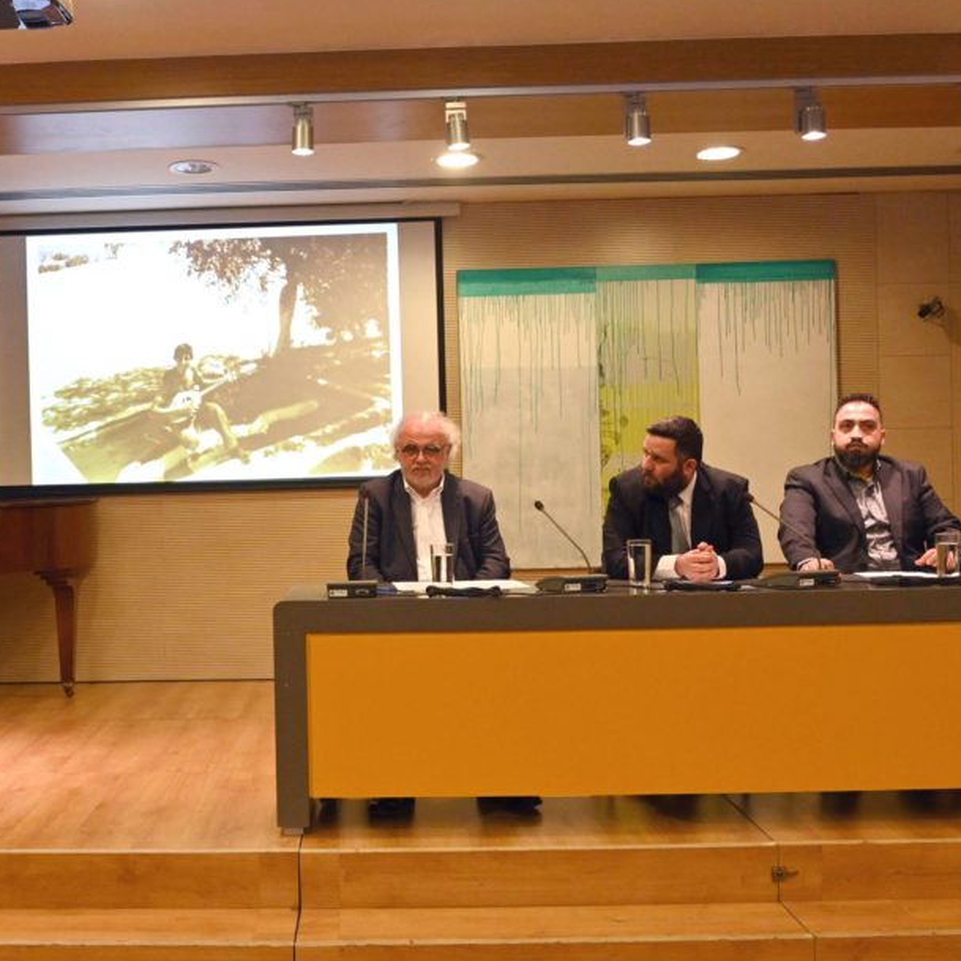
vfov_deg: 41.9
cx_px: 317
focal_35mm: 40
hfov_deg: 41.3
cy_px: 492
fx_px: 1256
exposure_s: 1/200
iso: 5000
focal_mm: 28
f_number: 5.6
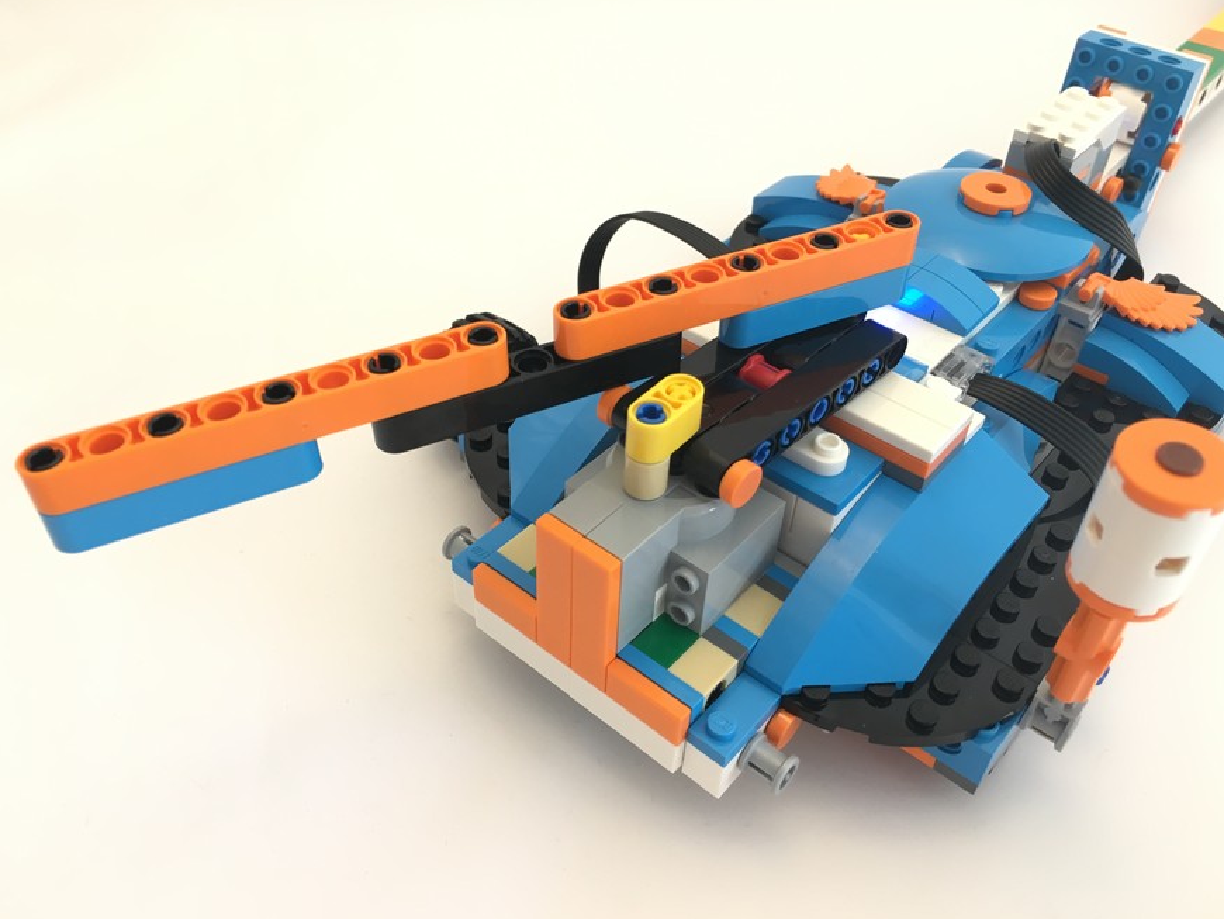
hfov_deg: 59.9
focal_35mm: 30
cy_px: 465
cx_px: 620
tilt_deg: -45.1
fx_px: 1061
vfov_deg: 46.8
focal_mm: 4.15
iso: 100
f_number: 2.2
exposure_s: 1/33
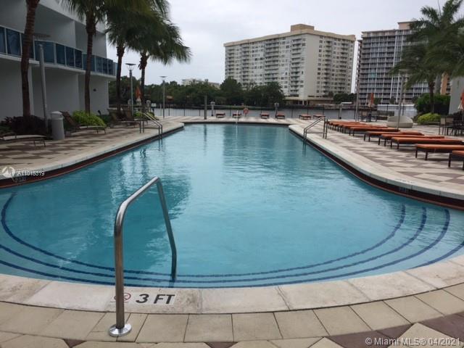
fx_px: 389
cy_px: 174
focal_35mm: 29
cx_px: 232
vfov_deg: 48.2
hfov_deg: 61.7
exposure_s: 1/1647
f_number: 2.2
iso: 32
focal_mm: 4.15
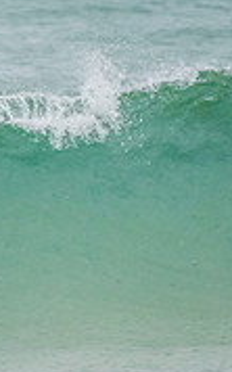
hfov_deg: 0.6
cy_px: 186
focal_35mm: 2034
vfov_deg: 1.0
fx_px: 20610
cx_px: -334
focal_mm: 500
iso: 560
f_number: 5.6
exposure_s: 1/320
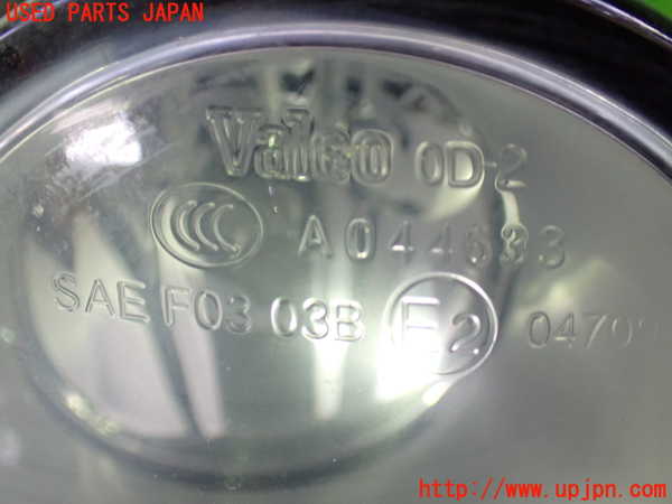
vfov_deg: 37.7
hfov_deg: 49.0
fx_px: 738
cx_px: 336
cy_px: 252
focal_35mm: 38
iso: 800
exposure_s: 1/50
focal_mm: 6.83
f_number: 2.7
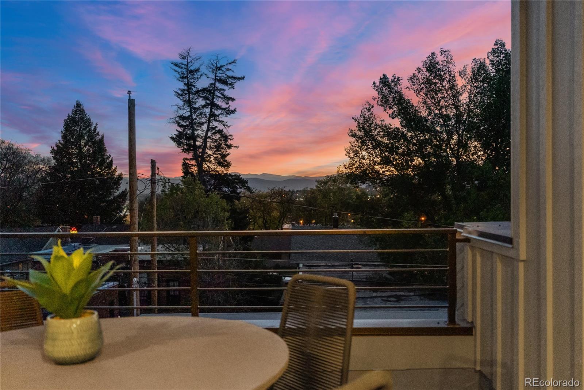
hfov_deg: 54.4
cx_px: 292
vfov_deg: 37.9
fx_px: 568
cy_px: 195
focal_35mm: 35
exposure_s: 1/250
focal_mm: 35
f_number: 4
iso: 12800
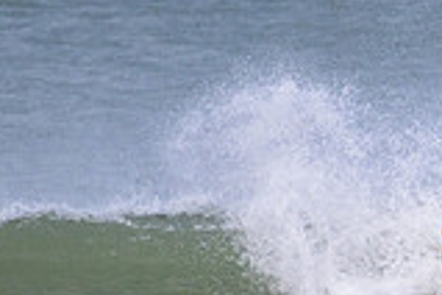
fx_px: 35934
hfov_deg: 0.7
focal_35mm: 2927
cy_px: 394
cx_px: 609
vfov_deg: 0.5
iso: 1250
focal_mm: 800
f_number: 11
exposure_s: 1/2000
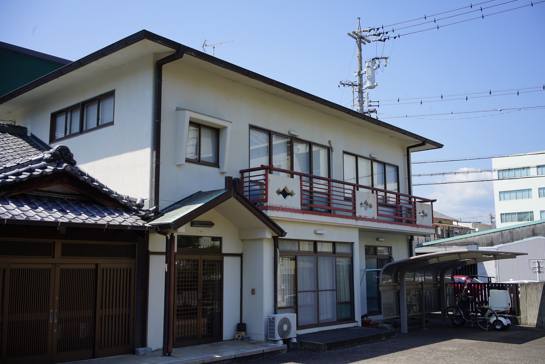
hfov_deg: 54.4
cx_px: 272
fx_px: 530
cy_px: 182
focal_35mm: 35
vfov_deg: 37.9
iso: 100
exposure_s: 1/100
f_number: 10
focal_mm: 35
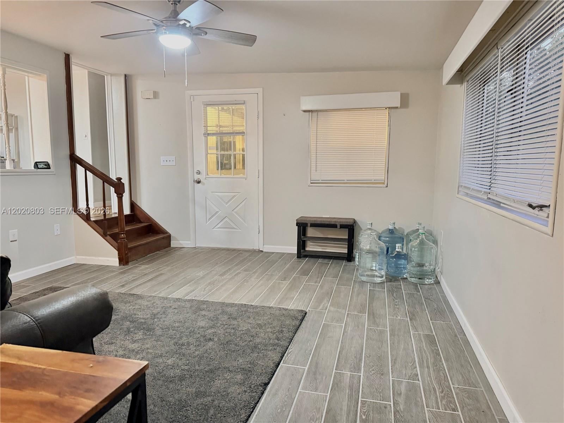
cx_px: 282
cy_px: 212
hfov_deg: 71.6
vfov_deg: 56.8
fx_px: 391
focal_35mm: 24
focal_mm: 6.76
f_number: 1.78
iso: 400
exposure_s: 1/60
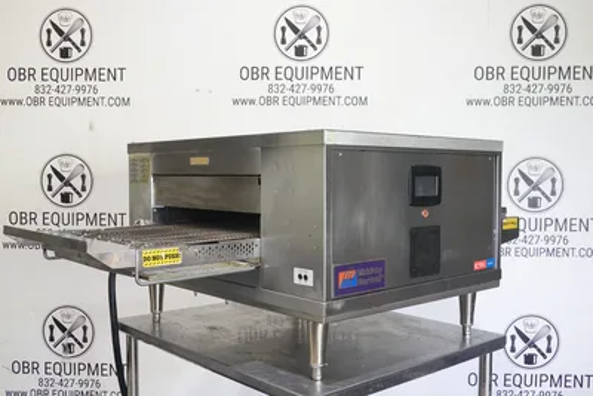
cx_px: 296
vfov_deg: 35.1
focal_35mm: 38
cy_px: 198
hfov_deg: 50.7
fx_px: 626
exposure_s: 1/40
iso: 800
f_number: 3.5
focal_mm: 14.12
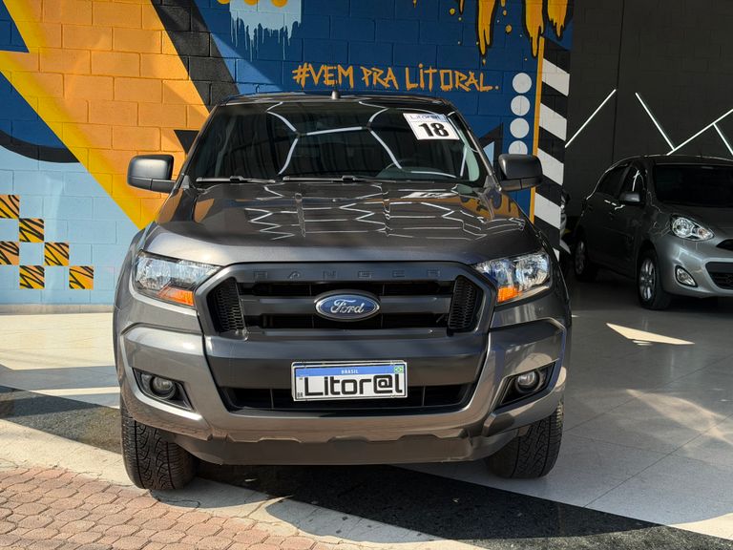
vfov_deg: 30.3
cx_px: 366
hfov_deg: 39.7
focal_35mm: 48
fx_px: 1016
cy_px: 275
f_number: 1.78
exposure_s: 1/1242
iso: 100
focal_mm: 6.76
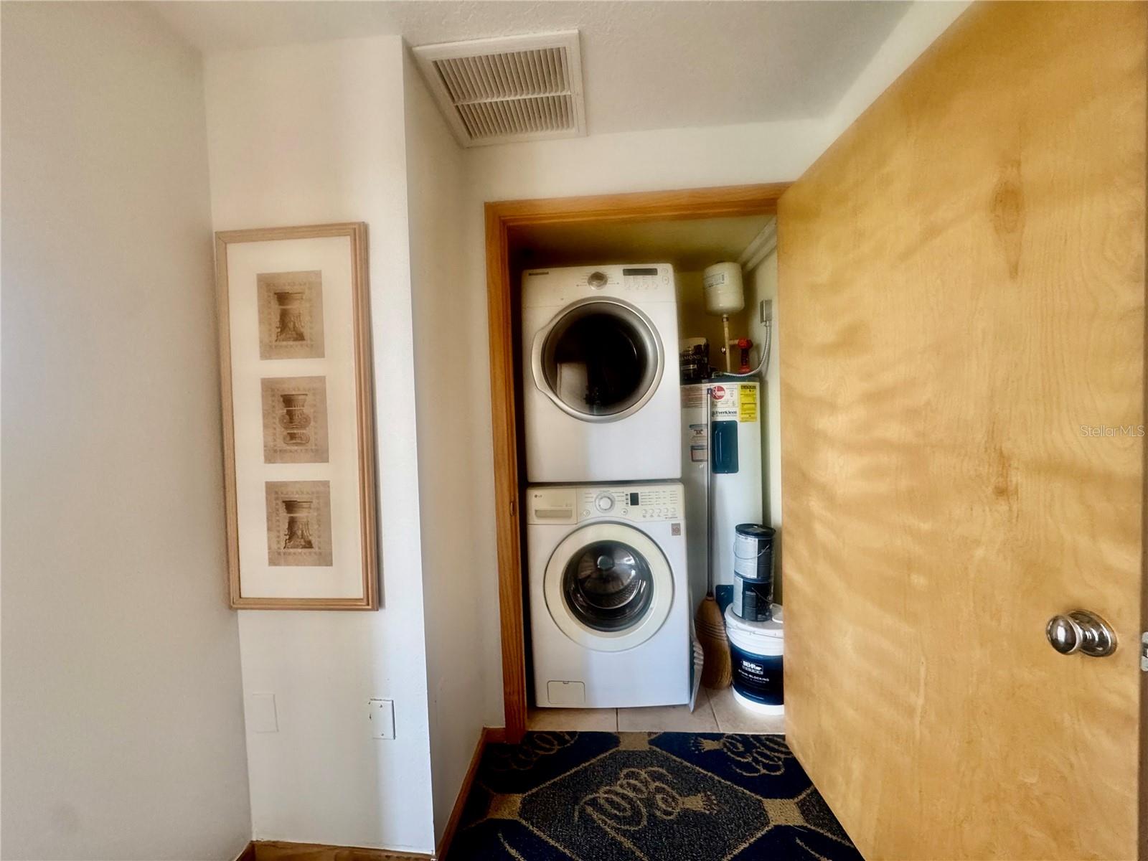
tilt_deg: -2.3
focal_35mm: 14
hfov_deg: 102.1
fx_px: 464
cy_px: 430
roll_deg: +2.3
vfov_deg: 85.7
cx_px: 574
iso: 250
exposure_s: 1/99
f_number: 2.2
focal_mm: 2.22
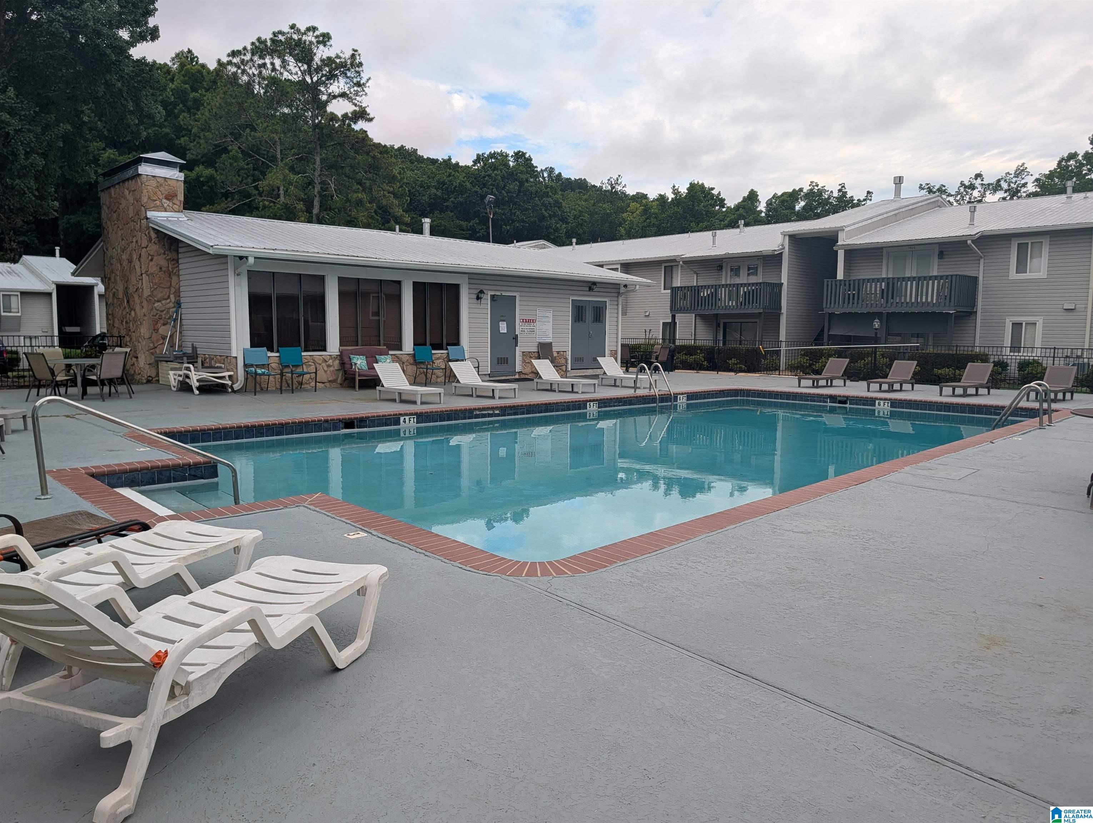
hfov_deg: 71.5
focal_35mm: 24
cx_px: 546
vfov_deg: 56.9
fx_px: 759
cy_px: 412
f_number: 1.68
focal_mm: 6.9
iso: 20
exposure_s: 1/560
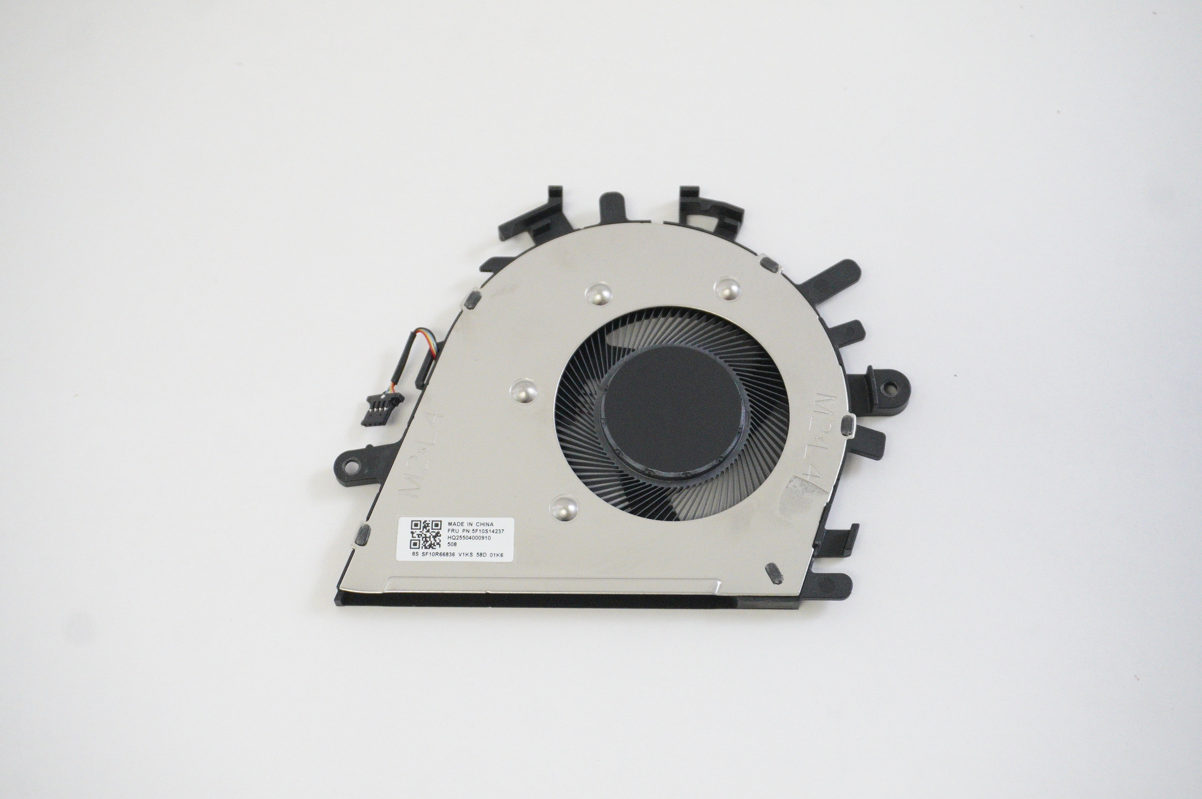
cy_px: 400
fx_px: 1551
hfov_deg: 42.4
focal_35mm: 46
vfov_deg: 28.9
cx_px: 601
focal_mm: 31
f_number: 5.6
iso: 5000
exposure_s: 1/250
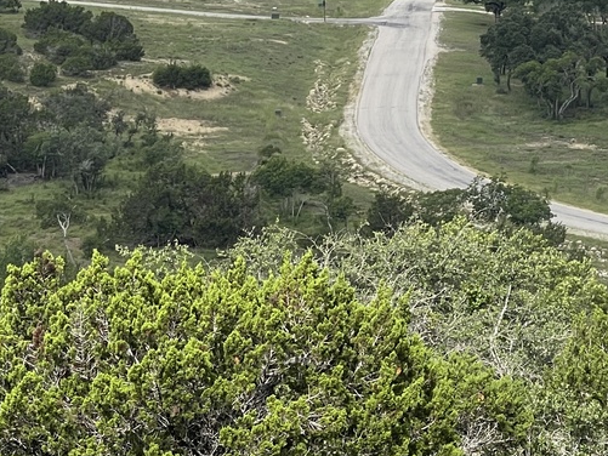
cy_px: 50
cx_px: 193
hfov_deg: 10.7
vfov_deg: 8.1
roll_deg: +1.8
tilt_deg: -4.1
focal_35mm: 184
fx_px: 3233
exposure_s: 1/1096
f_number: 2.2
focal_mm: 7.5
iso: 20
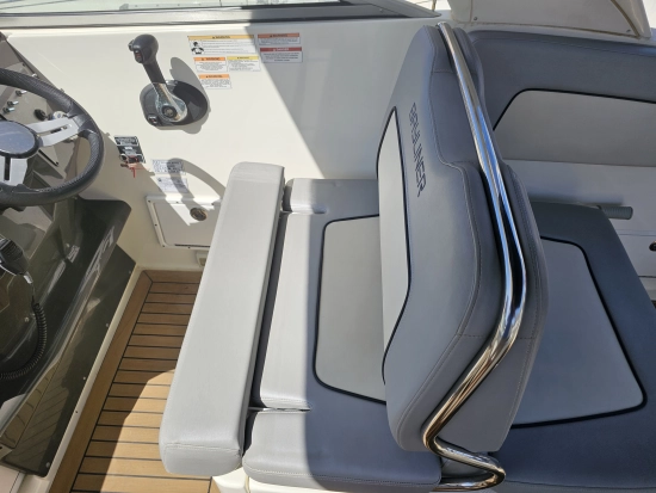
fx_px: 436
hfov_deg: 73.9
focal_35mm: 23
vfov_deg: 58.9
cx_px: 328
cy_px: 246
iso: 10
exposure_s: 1/746
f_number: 1.7
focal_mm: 6.3
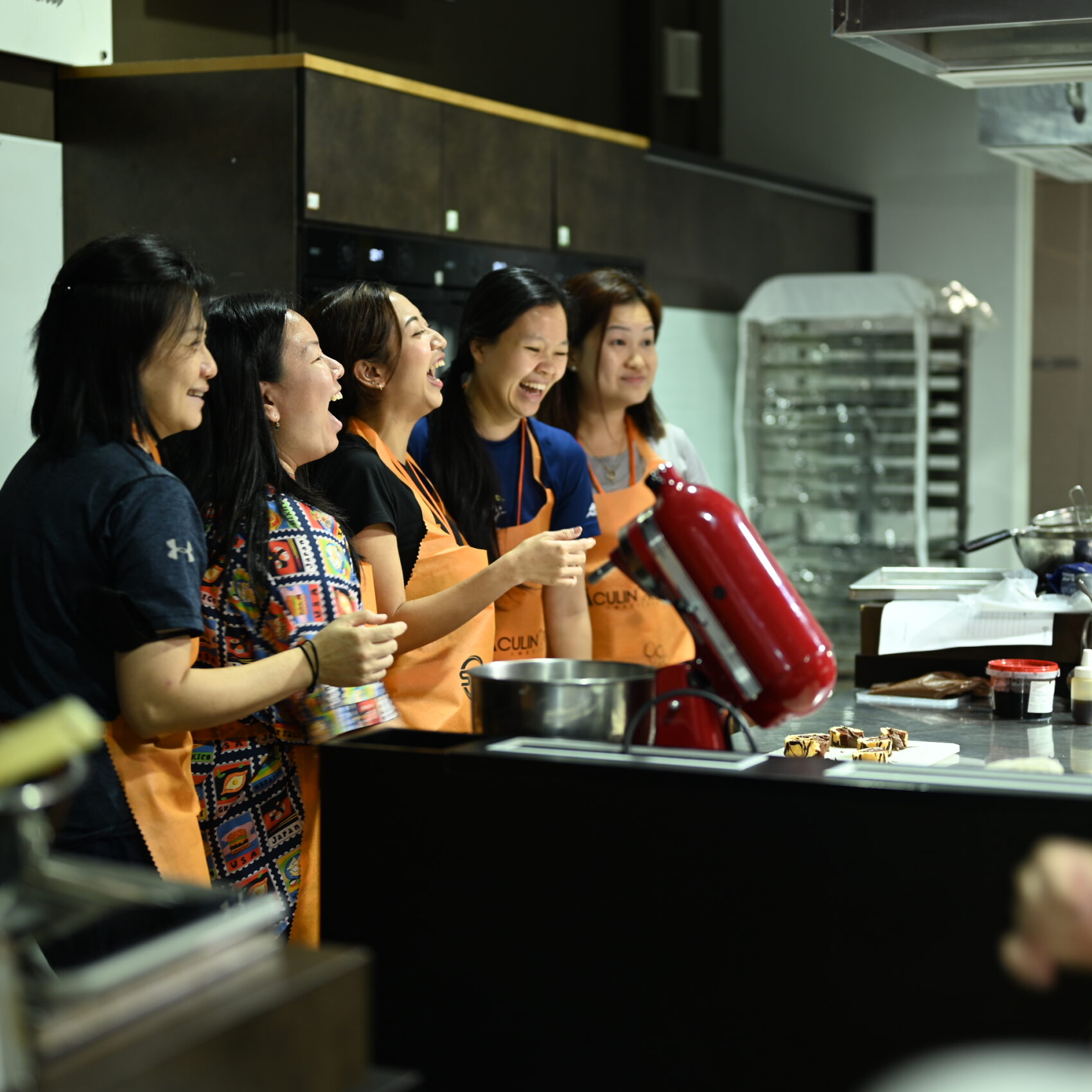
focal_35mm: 64
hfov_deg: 26.9
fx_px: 2284
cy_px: 546
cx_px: 617
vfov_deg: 26.9
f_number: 1.8
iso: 125
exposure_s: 1/40
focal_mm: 50
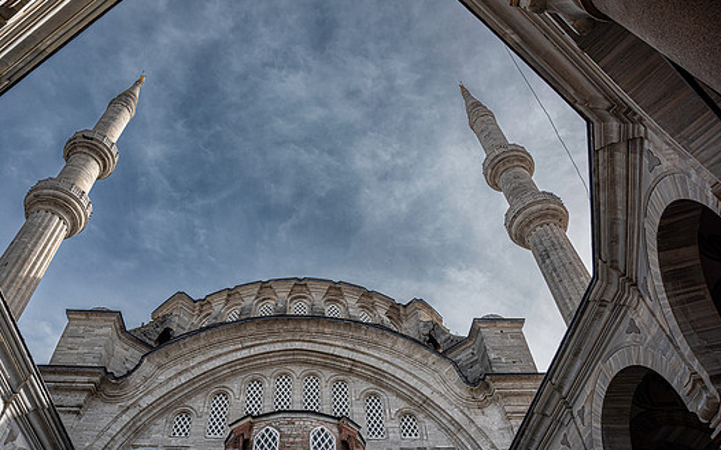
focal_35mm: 27
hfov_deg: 68.3
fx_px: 530
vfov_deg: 46.0
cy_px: 223
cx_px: 333
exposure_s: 1/1250
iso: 250
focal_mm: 24
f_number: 11
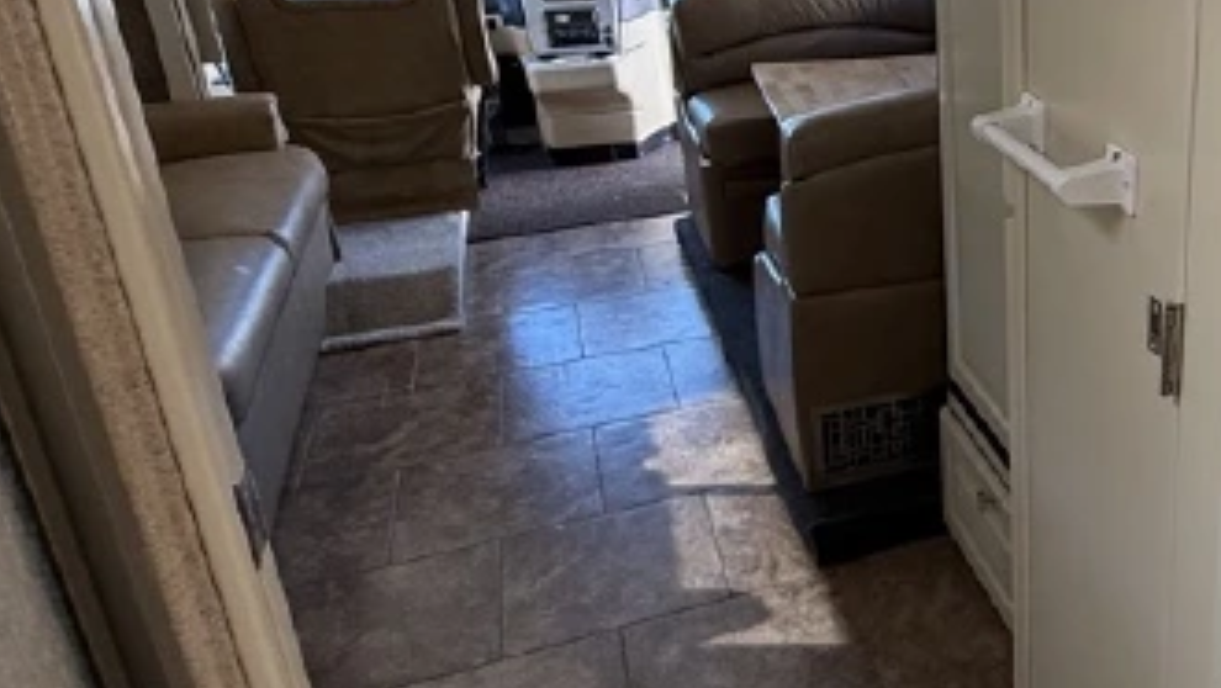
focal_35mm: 37
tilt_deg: -20.9
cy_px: 215
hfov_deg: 47.1
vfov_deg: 31.7
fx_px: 1198
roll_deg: -1.9
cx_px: 1154
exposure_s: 1/99
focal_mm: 2.22
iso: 100
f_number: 2.2
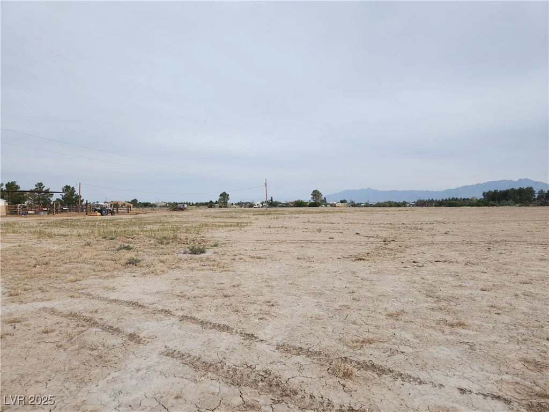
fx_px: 365
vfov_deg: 58.9
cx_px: 274
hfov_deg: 73.9
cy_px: 206
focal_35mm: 23
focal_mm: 5.4
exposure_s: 1/266
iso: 20
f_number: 1.8
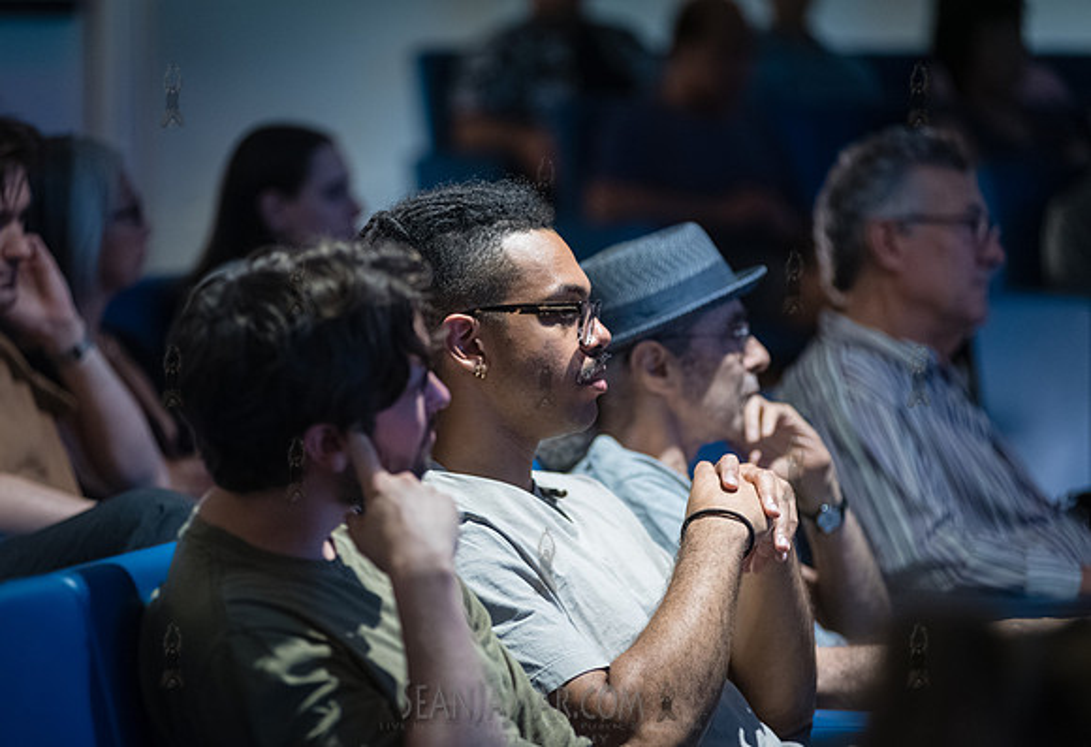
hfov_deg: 12.5
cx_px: 514
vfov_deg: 8.6
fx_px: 4969
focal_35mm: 163
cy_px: 362
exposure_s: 1/160
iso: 4000
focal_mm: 155
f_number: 2.8
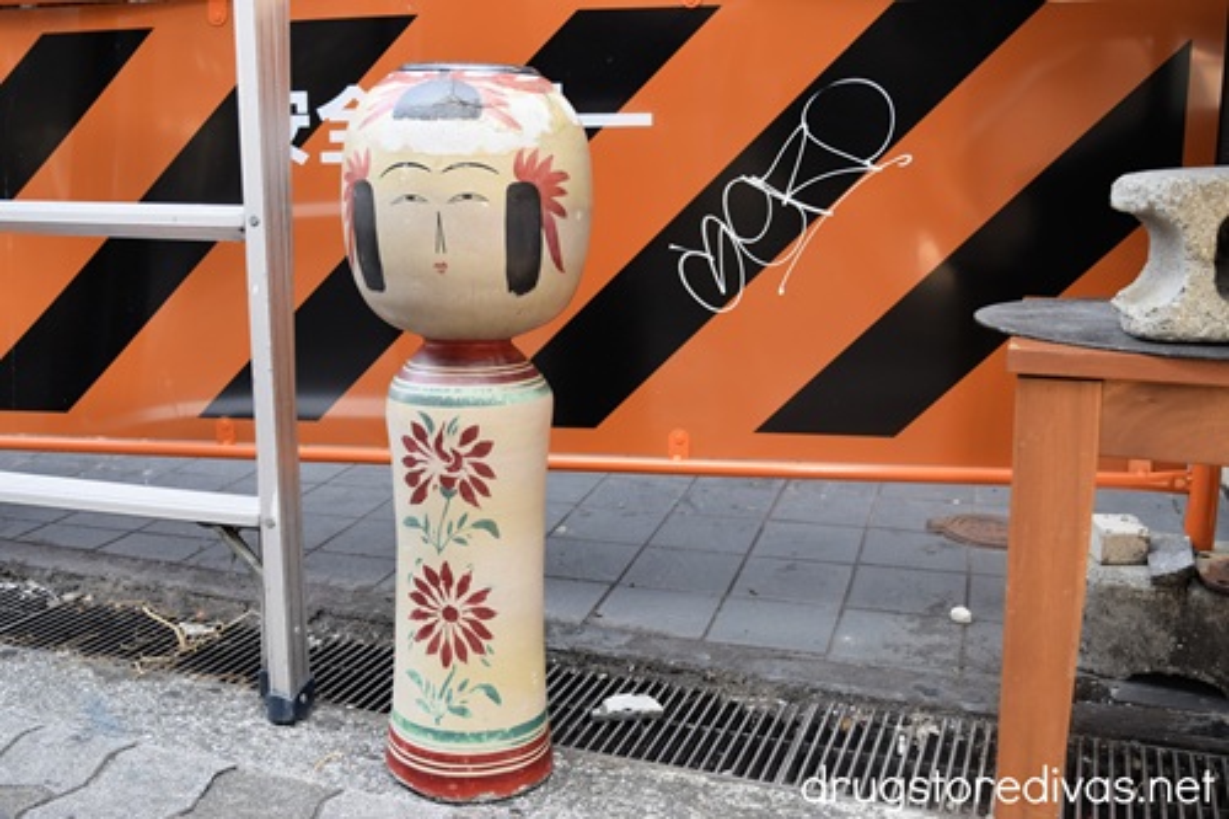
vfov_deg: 35.5
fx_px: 1280
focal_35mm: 38
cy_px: 410
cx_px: 614
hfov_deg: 51.3
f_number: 5.6
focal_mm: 25
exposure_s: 1/125
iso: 400
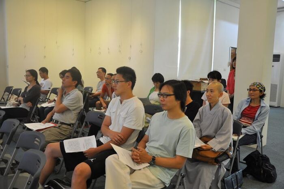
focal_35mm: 33
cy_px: 94
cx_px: 142
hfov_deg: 57.2
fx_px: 260
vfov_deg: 39.9
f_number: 4
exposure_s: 1/15
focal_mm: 22
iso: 400
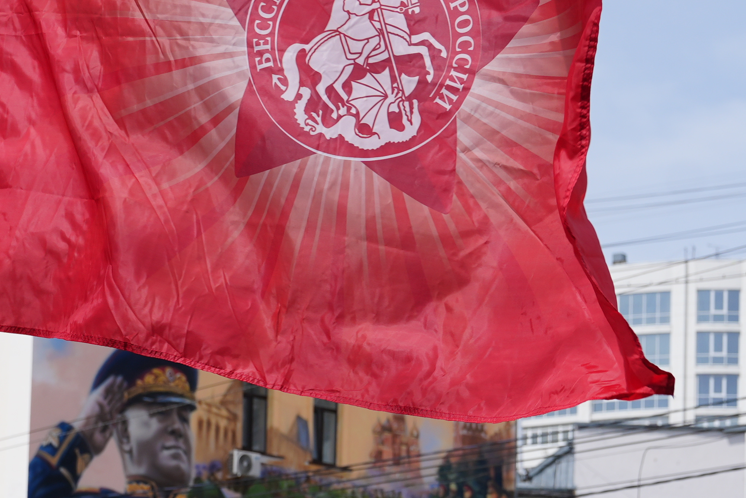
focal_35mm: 136
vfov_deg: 9.8
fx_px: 2818
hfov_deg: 15.1
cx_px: 285
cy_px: 699
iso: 100
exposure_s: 1/800
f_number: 5
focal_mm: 40
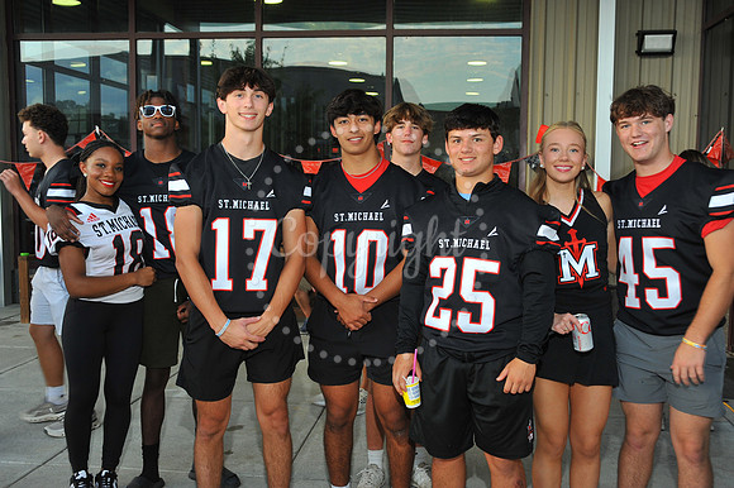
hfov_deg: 50.7
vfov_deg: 35.0
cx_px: 367
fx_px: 774
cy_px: 244
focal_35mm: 38
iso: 800
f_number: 6.3
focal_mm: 38
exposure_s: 1/60
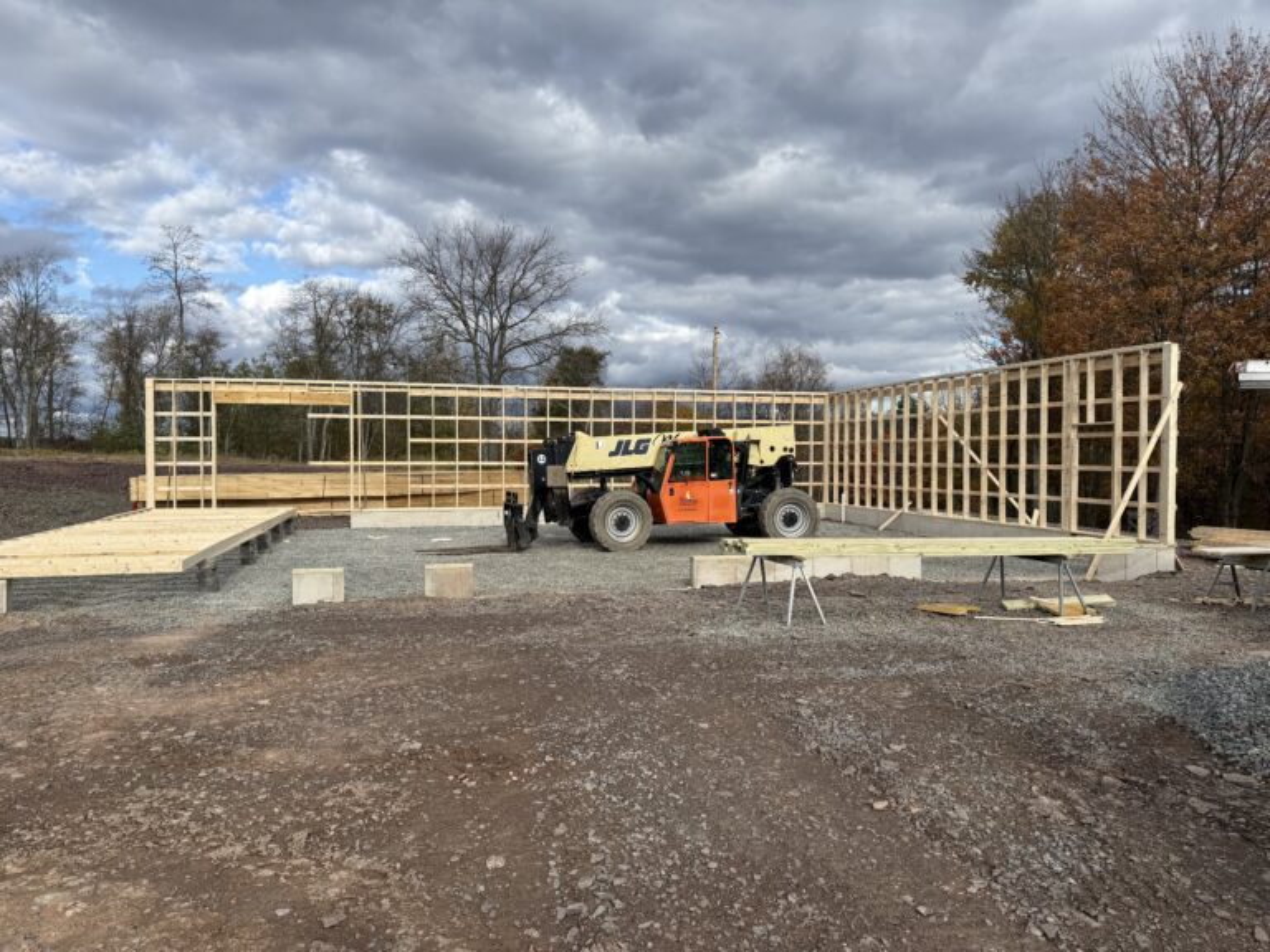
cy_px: 476
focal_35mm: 24
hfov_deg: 71.6
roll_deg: -0.5
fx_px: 881
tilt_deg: -1.2
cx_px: 635
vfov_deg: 56.8
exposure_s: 1/3584
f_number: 1.78
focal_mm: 6.76
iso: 80
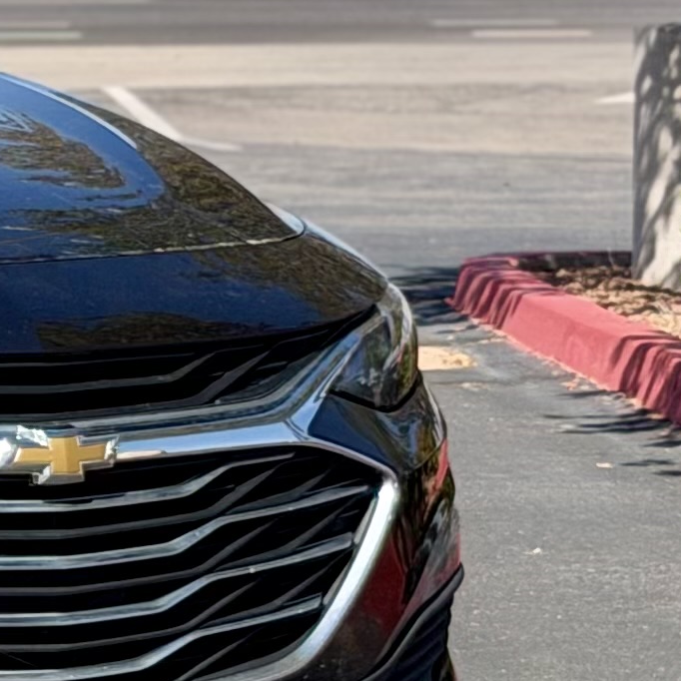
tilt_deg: -4.8
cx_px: -567
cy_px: 286
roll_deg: +0.8
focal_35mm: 251
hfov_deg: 6.8
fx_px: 5587
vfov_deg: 7.0
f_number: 1.78
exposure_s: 1/3891
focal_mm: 6.76
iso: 64
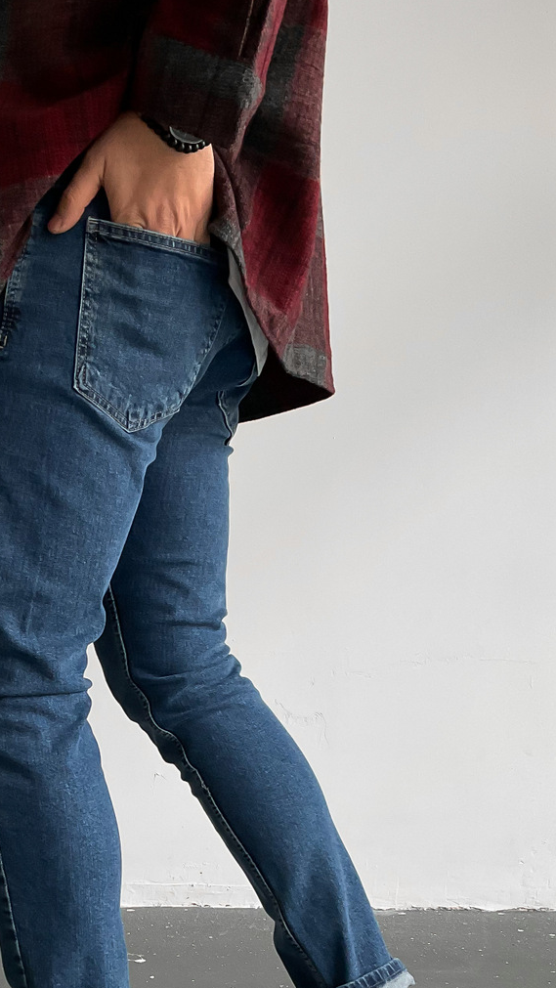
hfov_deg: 23.6
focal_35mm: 50
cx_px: 111
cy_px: 721
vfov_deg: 40.3
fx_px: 1310
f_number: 1.8
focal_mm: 3
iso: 64
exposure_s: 1/120
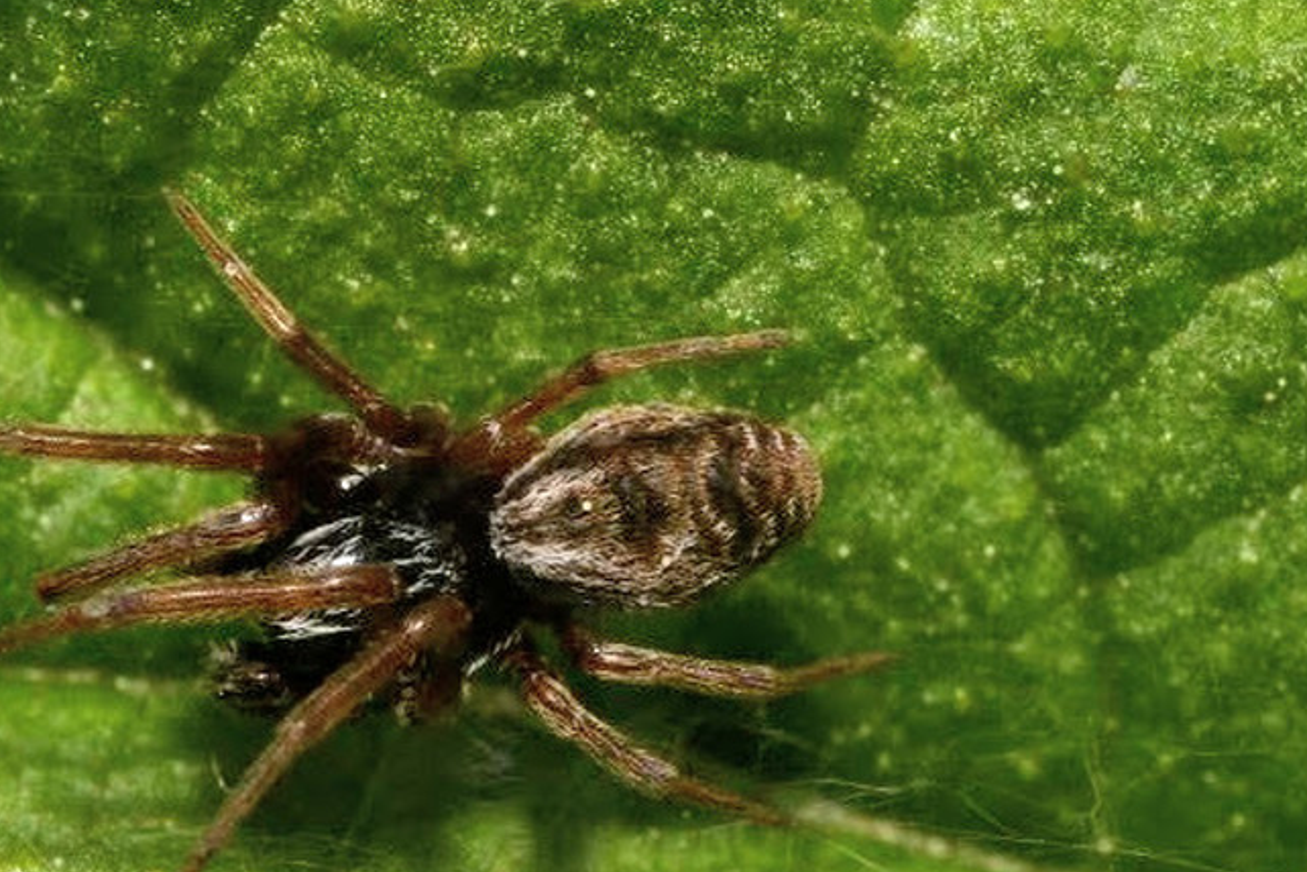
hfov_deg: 8.7
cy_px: 579
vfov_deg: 5.8
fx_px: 8558
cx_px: 441
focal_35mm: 236
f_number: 29
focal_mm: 105
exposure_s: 1/60
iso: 100
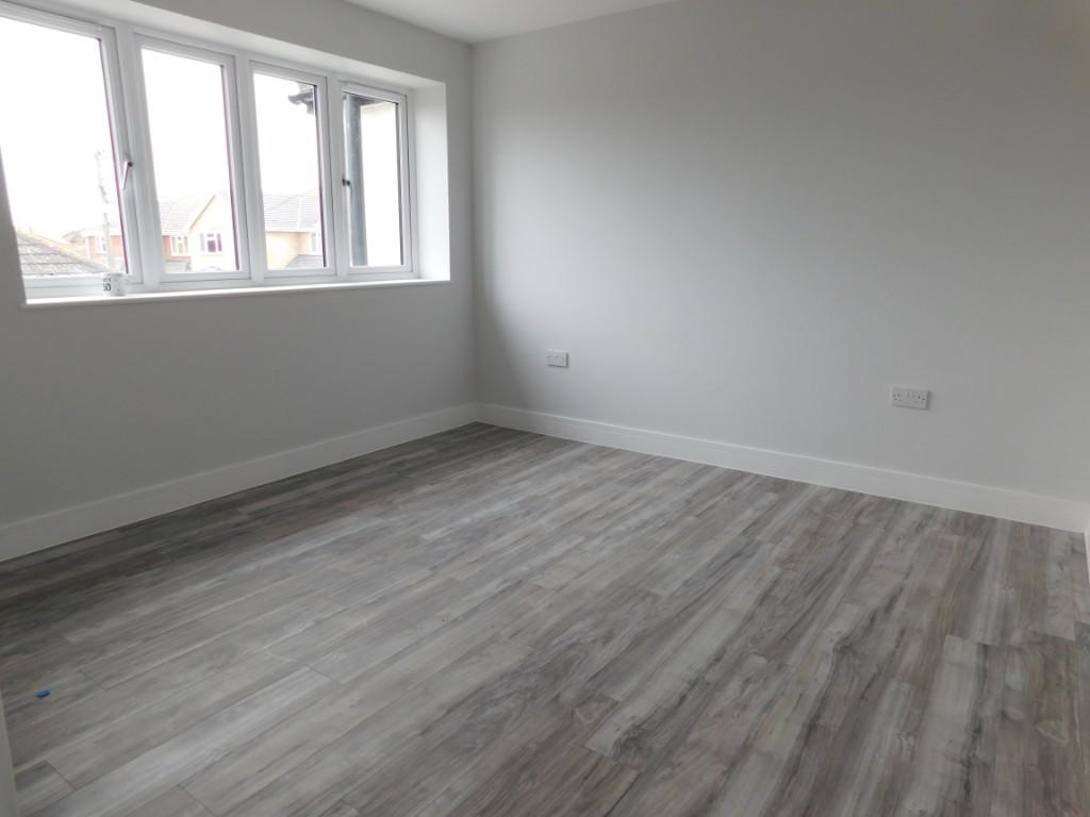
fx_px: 724
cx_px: 545
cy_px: 408
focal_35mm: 23
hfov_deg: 73.9
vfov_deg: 58.9
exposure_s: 1/60
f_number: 3
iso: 125
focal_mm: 4
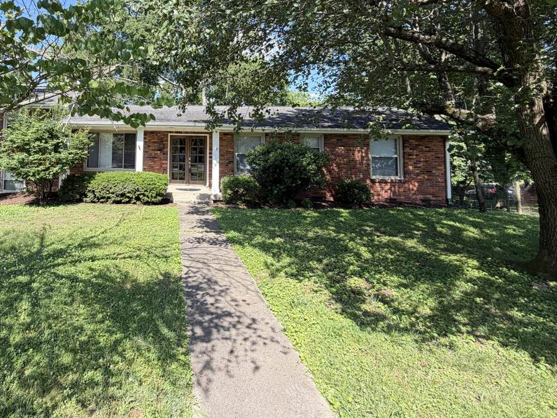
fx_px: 322
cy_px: 129
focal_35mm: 20
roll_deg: -0.6
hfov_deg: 77.7
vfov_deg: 63.7
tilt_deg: +3.3
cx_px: 165
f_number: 2.2
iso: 40
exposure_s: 1/217
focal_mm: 2.22
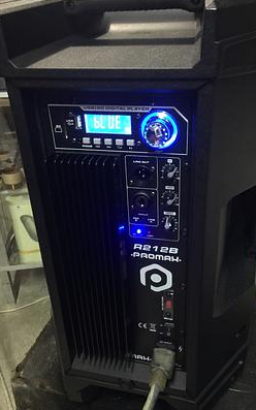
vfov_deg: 61.2
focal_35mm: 31
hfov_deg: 40.6
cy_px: 206
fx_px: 346
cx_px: 136
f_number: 2.2
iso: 100
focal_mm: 4.15
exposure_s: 1/4
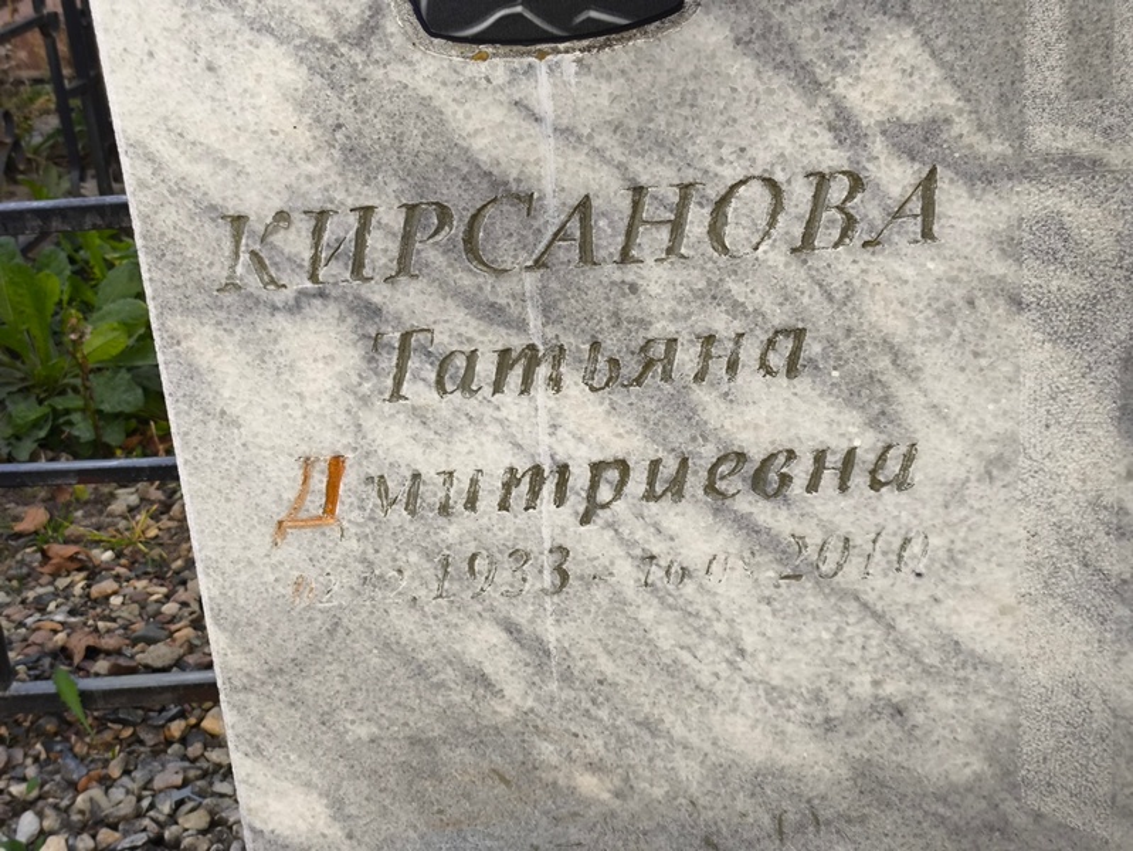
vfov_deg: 29.1
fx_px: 1637
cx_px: 566
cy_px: 426
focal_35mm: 50
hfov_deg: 38.2
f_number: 1.7
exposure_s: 1/120
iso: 50
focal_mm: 4.71
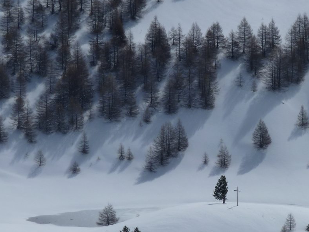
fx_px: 4714
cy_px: 166
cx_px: 199
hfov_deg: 3.8
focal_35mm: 528
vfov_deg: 2.8
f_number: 8
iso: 80
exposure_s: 1/640
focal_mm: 52.7
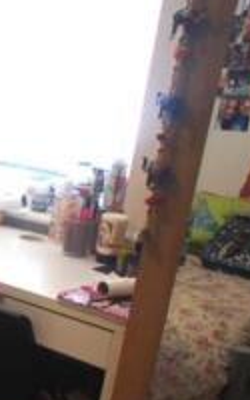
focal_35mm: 80
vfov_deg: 25.6
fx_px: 872
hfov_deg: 13.4
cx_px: -288
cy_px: 286
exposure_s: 1/30
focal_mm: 16
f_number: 2.8
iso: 250
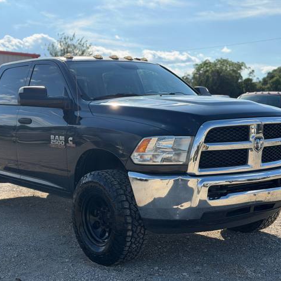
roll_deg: +0.5
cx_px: 115
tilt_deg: -2.1
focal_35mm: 57
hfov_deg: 30.0
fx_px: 523
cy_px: 141
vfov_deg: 30.0
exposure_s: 1/5587
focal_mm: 6.76
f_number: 1.78
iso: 100
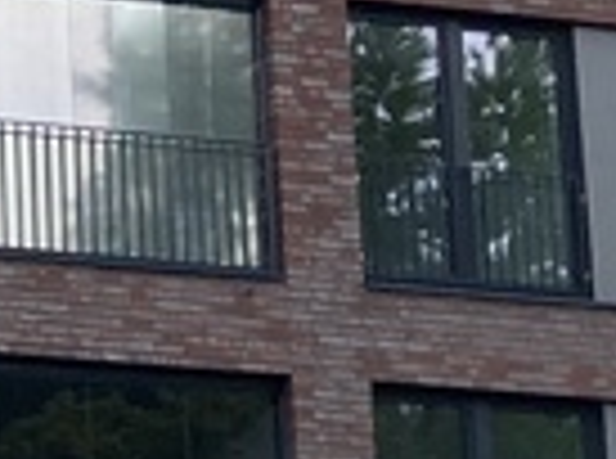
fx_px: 3638
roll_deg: -0.8
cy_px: 9
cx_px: -697
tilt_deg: +16.3
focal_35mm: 205
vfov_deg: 7.2
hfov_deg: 9.0
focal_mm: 3.99
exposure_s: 1/1263
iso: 20
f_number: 1.8
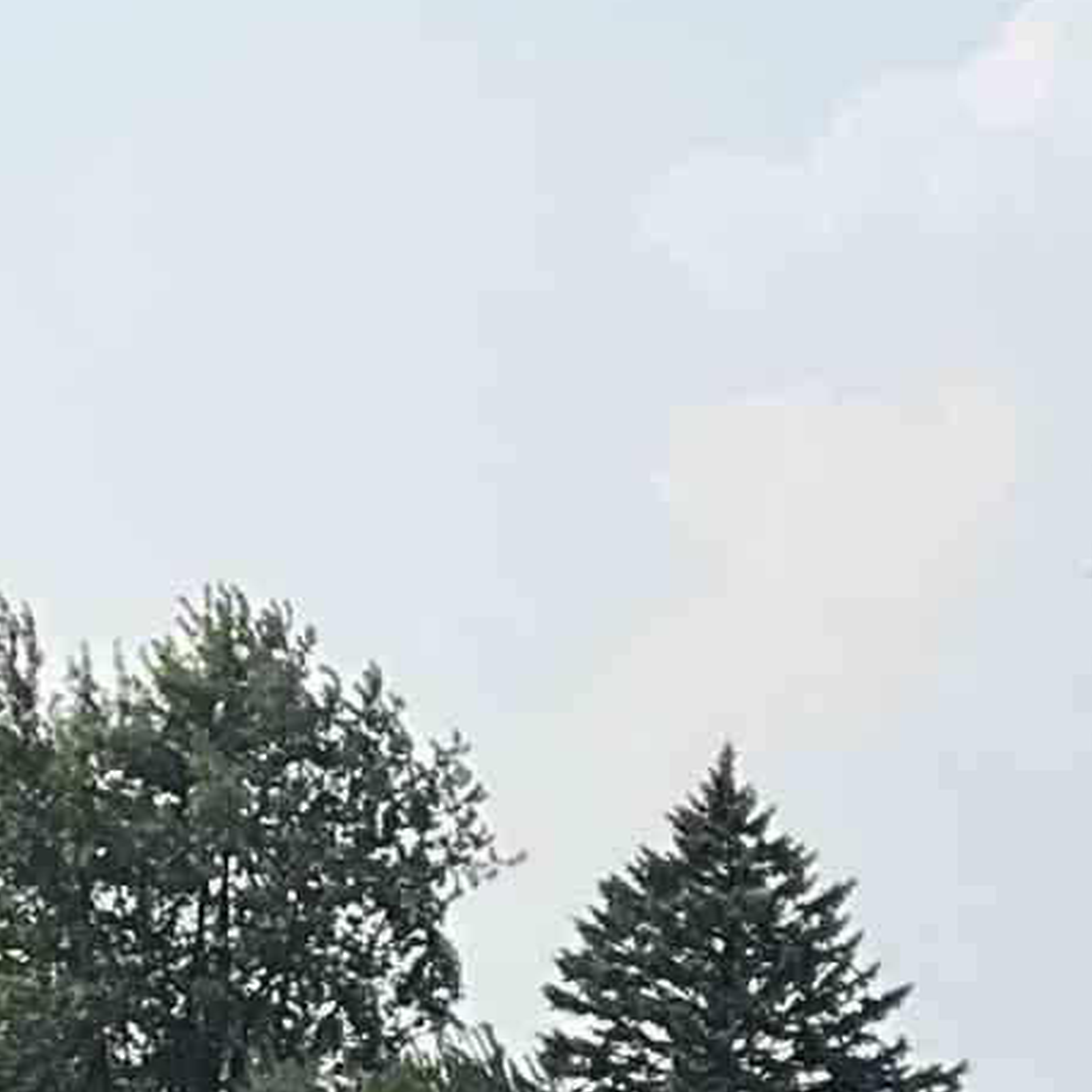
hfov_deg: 8.7
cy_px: 2134
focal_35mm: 173
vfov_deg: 9.5
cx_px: 3050
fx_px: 6174
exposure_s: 1/2427
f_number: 1.8
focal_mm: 3
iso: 25
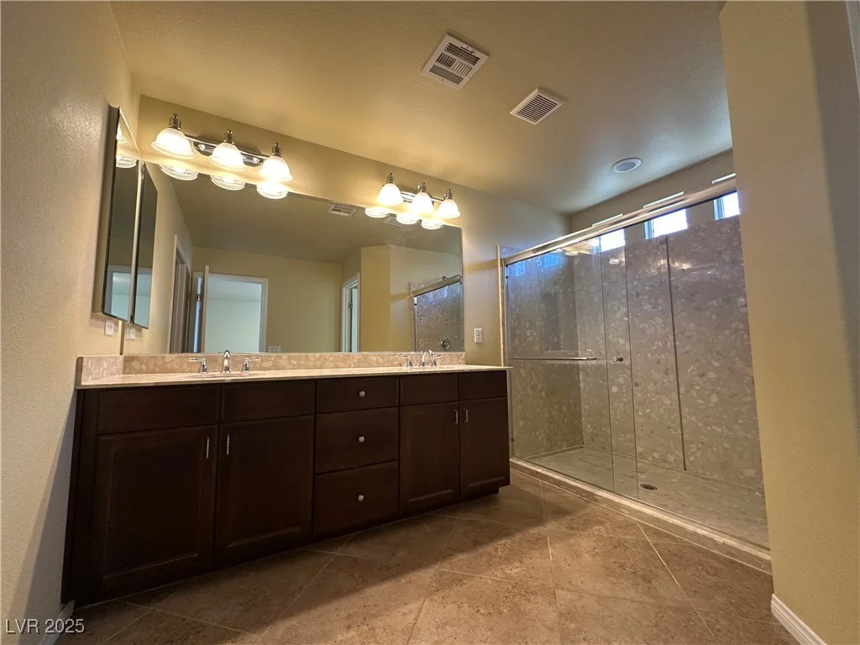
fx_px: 348
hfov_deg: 102.1
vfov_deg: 85.7
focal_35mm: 14
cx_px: 430
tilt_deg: +5.2
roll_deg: +0.6
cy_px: 322
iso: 250
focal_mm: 2.22
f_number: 2.2
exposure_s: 1/120
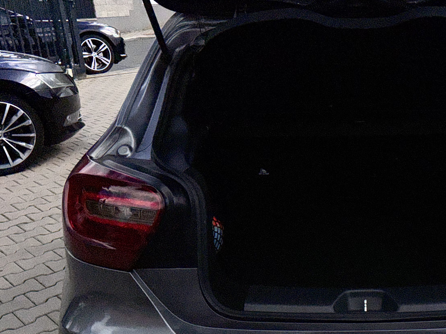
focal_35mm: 44
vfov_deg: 32.7
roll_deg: +0.0
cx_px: 348
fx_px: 567
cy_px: 206
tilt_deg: -23.7
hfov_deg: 41.4
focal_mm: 6.76
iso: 50
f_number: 1.78
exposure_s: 1/50000
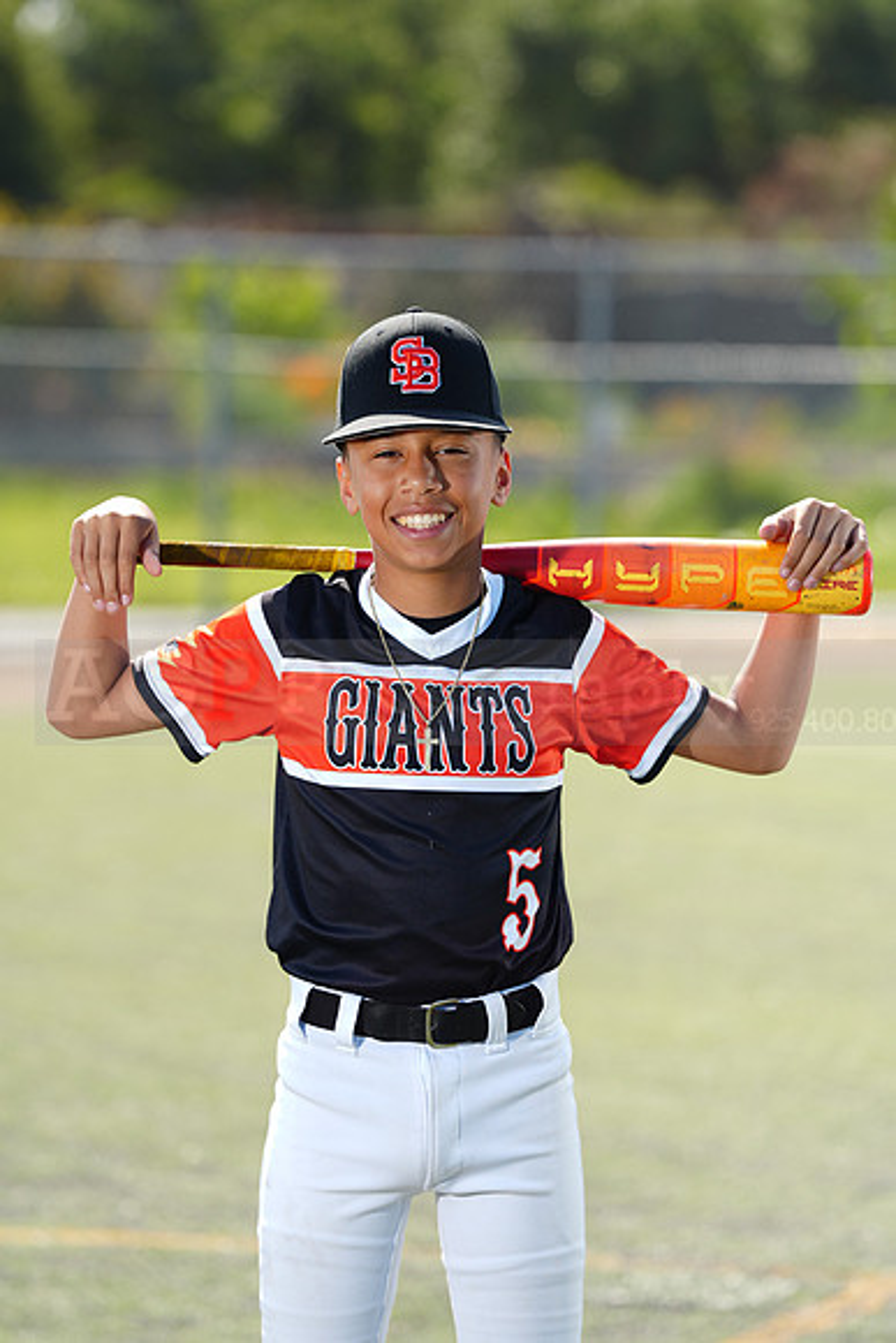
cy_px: 672
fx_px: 7462
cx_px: 448
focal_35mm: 200
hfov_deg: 6.9
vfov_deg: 10.3
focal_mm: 200
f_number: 4.5
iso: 64
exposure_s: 1/250
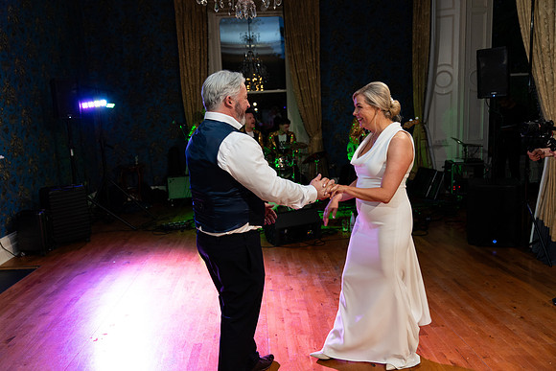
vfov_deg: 46.4
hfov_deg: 65.5
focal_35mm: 28
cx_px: 278
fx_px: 433
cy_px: 186
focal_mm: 28
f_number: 2.8
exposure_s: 1/160
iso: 1250
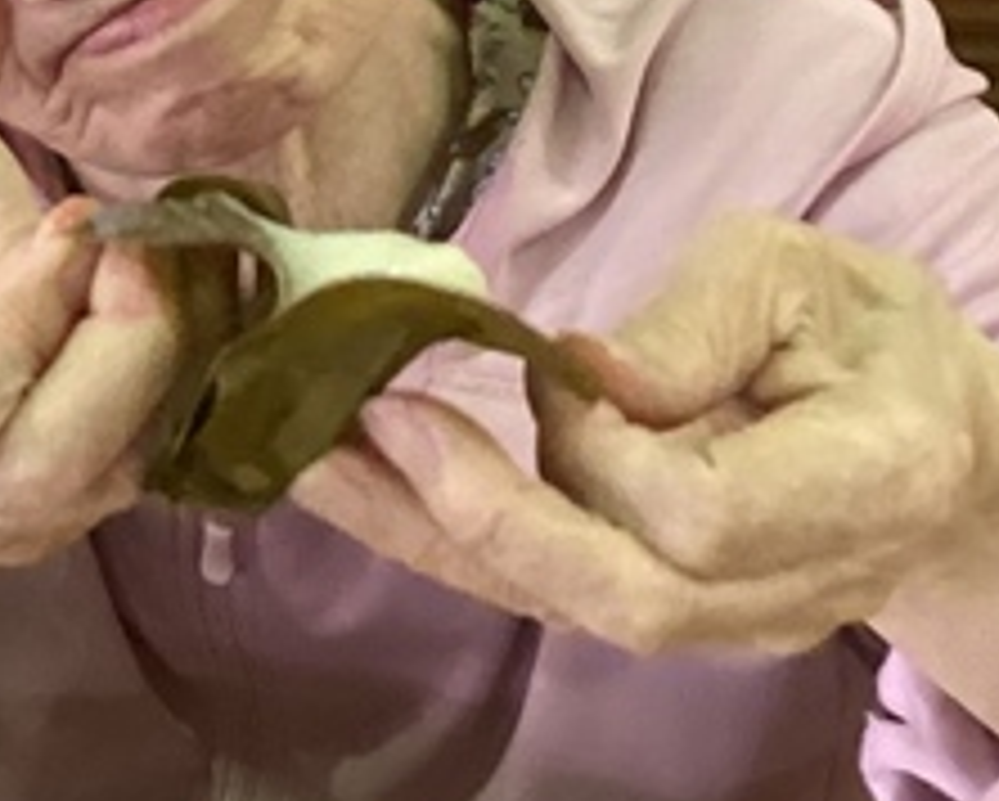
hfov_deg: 12.8
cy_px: -108
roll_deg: +4.6
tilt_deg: -24.9
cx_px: -814
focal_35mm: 136
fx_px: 4025
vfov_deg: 11.2
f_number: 2.4
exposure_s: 1/50
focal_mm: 3.3
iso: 320
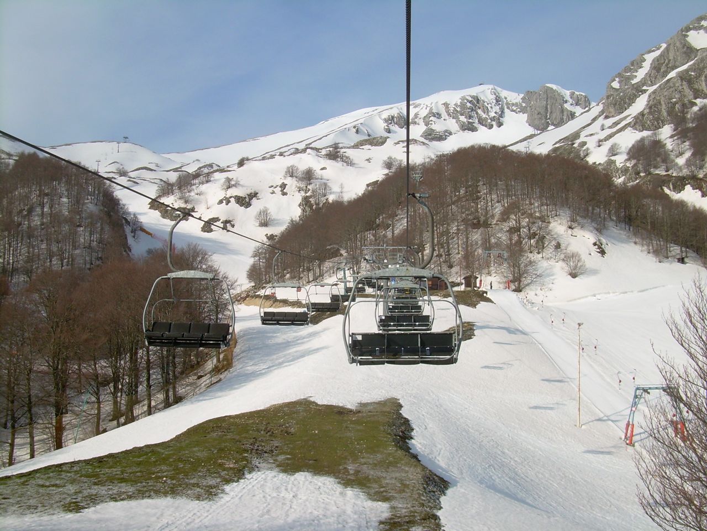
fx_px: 776
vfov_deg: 37.7
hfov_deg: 49.0
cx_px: 354
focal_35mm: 38
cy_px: 266
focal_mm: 6.3
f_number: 4.6
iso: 50
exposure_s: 1/594
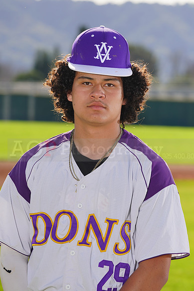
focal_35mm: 190
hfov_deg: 7.2
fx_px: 1535
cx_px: 97
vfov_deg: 10.8
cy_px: 146
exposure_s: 1/250
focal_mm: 190
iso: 100
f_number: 8
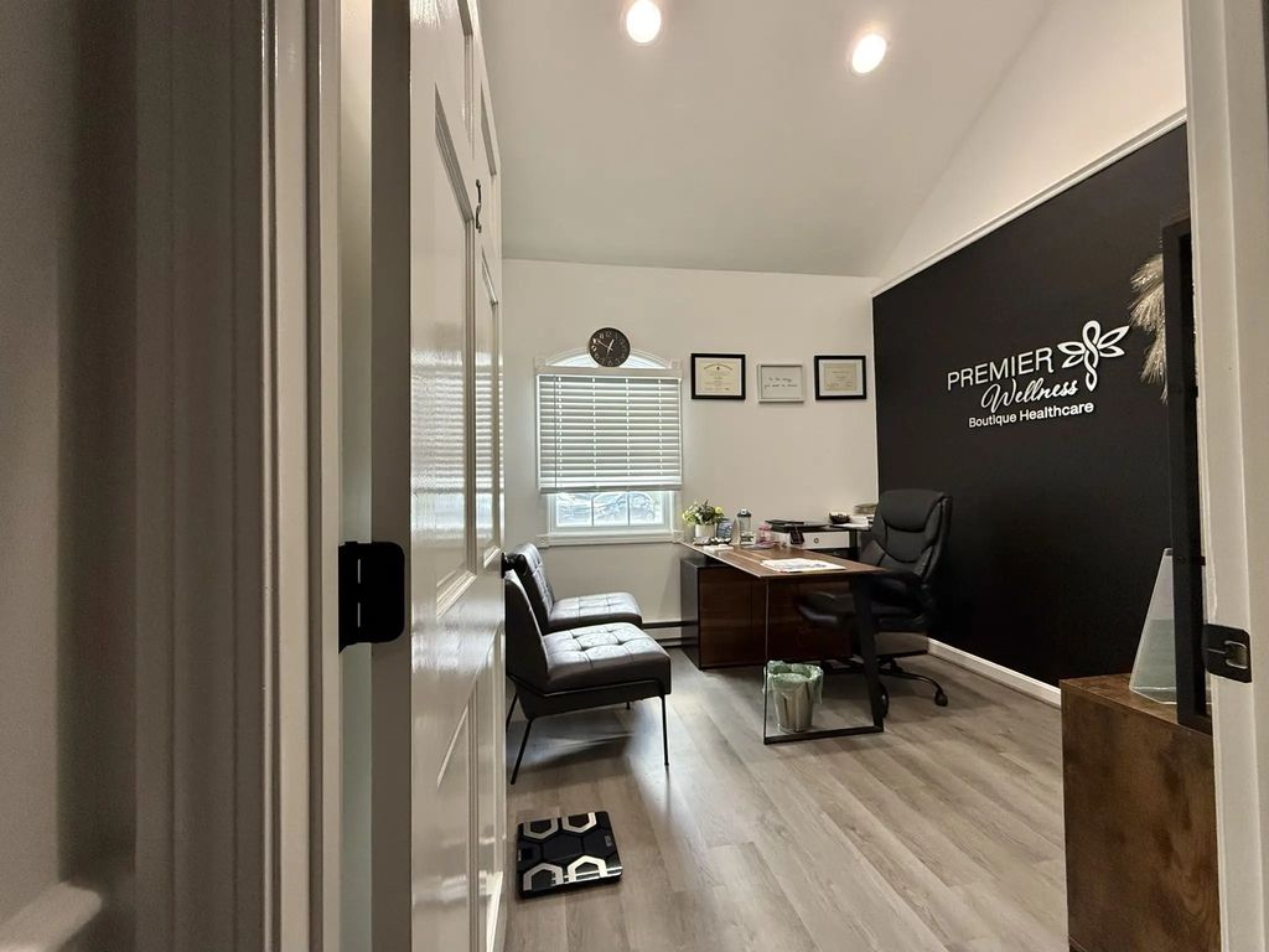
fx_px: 513
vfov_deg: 85.7
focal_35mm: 14
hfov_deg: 102.1
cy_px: 476
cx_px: 634
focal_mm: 2.22
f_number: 2.2
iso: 320
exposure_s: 1/120
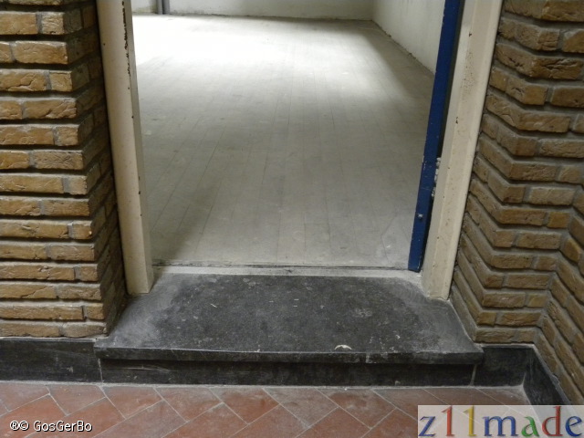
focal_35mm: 33
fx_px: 557
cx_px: 292
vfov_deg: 42.9
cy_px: 219
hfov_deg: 55.4
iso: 400
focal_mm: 5.9
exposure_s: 1/38.6
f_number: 2.8
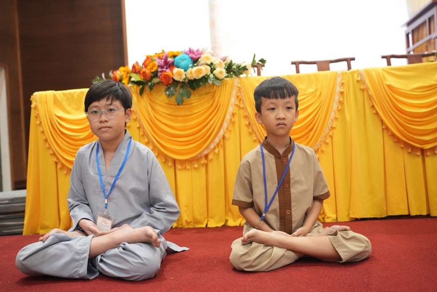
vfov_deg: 36.9
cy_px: 144
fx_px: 437
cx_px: 219
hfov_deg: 53.1
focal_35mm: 36
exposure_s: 1/160
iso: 2000
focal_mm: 35
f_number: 2.5
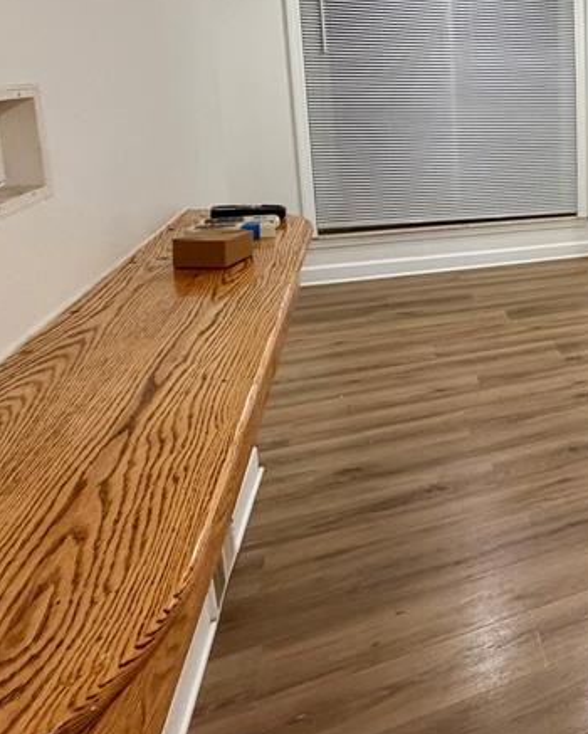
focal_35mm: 32
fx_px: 696
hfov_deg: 32.1
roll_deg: -1.4
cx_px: 800
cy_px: 176
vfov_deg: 53.0
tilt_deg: -8.7
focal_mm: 2.22
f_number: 2.2
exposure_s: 1/60
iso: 250
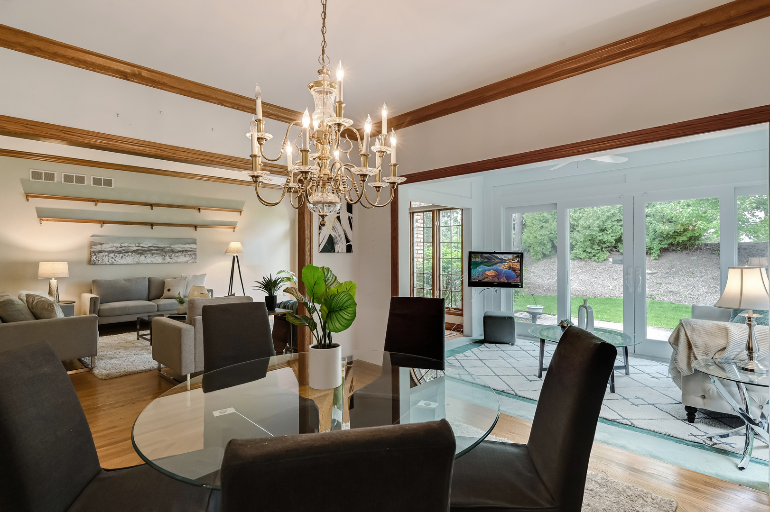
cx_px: 385
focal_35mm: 17
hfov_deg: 93.3
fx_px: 363
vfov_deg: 70.4
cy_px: 256
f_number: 8
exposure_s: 1/8
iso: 400
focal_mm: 17
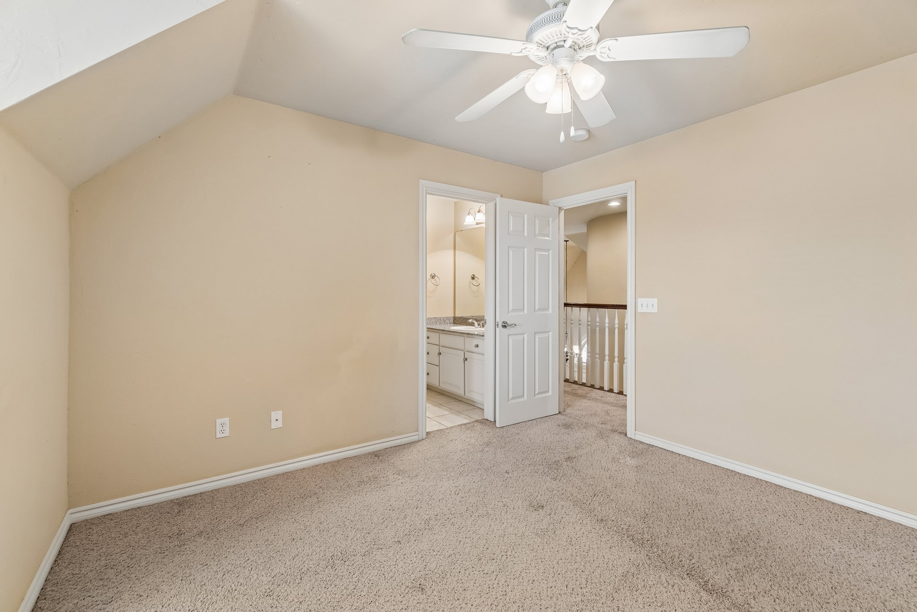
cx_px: 458
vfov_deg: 77.3
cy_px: 306
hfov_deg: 100.4
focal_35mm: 15
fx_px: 382
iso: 200
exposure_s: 1/20
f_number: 6.3
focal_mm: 10
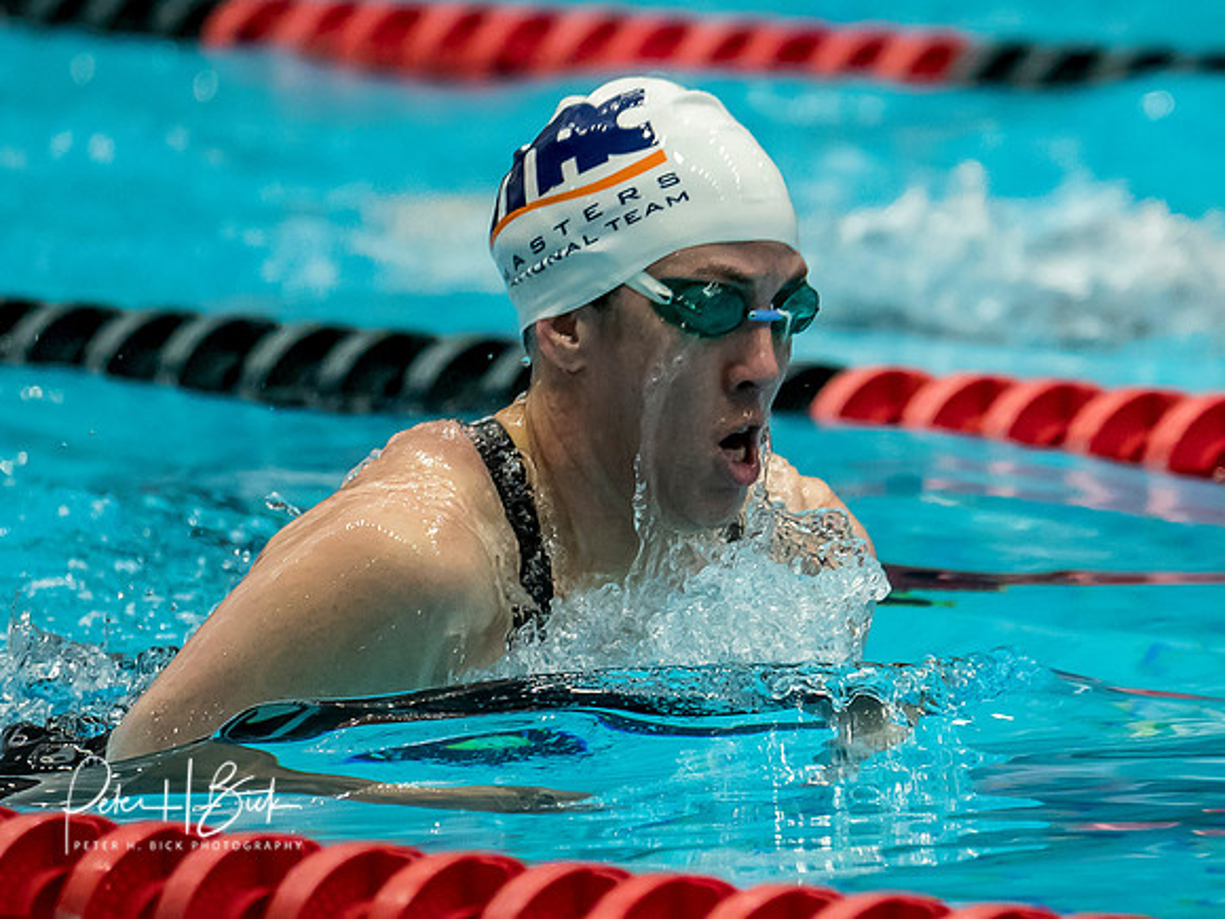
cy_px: 732
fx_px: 25822
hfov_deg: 2.7
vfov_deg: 2.0
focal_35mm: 730
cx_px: 793
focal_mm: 200
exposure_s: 1/1000
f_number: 2.8
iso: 2500
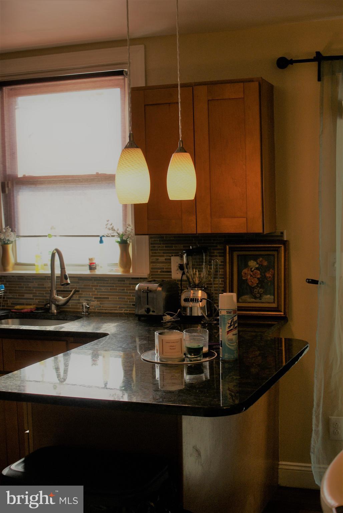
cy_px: 256
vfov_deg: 37.8
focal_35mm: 52
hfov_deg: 25.8
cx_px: 172
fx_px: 748
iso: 100
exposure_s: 1/100
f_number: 5
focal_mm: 35
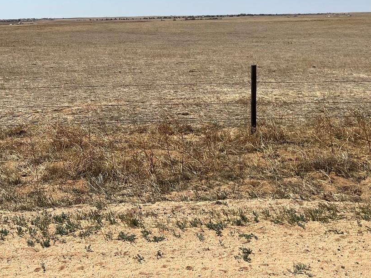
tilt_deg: +0.8
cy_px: 7
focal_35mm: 51
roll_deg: +0.3
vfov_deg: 27.1
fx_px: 547
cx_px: 107
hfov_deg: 36.9
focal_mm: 5.7
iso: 50
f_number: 1.5
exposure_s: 1/10309
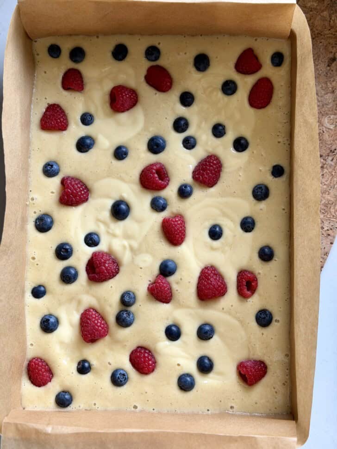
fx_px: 623
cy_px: 224
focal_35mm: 48
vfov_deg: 39.7
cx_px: 168
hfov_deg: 30.3
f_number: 1.8
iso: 100
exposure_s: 1/60
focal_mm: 6.8
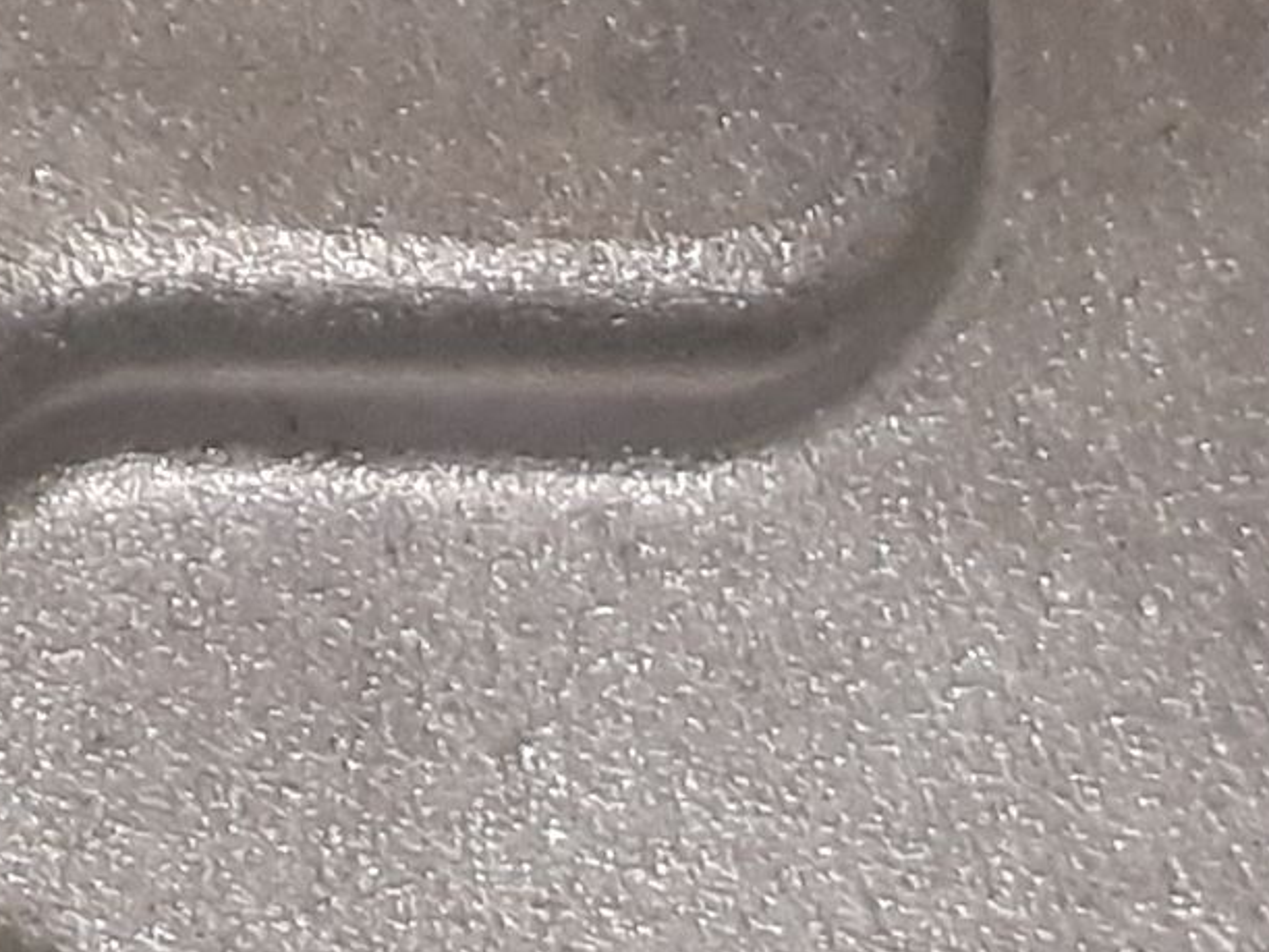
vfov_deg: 15.8
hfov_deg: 19.2
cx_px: -728
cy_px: -392
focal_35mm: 87
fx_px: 3189
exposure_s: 1/50
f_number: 1.7
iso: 200
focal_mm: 3.93
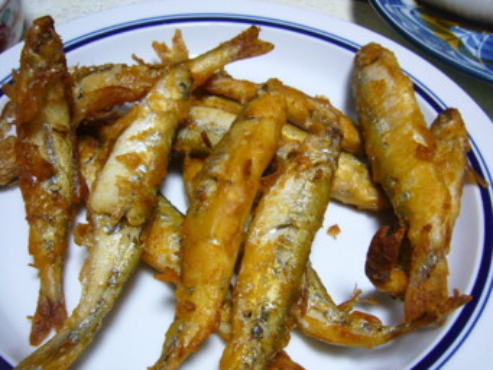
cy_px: 227
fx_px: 527
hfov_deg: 50.1
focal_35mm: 37
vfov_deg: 38.5
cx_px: 243
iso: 160
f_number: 2.8
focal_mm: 4.6
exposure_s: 1/15
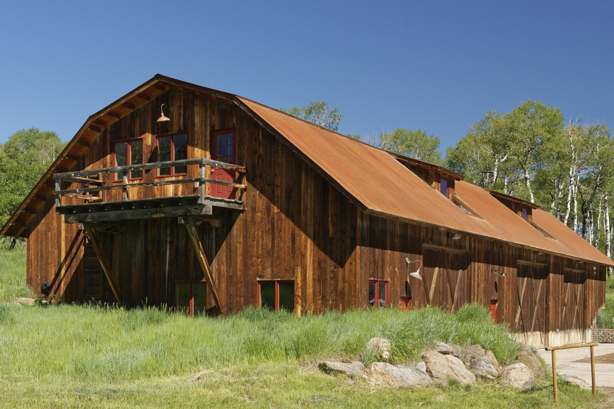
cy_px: 202
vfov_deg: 30.5
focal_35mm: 44
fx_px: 751
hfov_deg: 44.5
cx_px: 286
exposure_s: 1/320
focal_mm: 36
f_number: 7.1
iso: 320
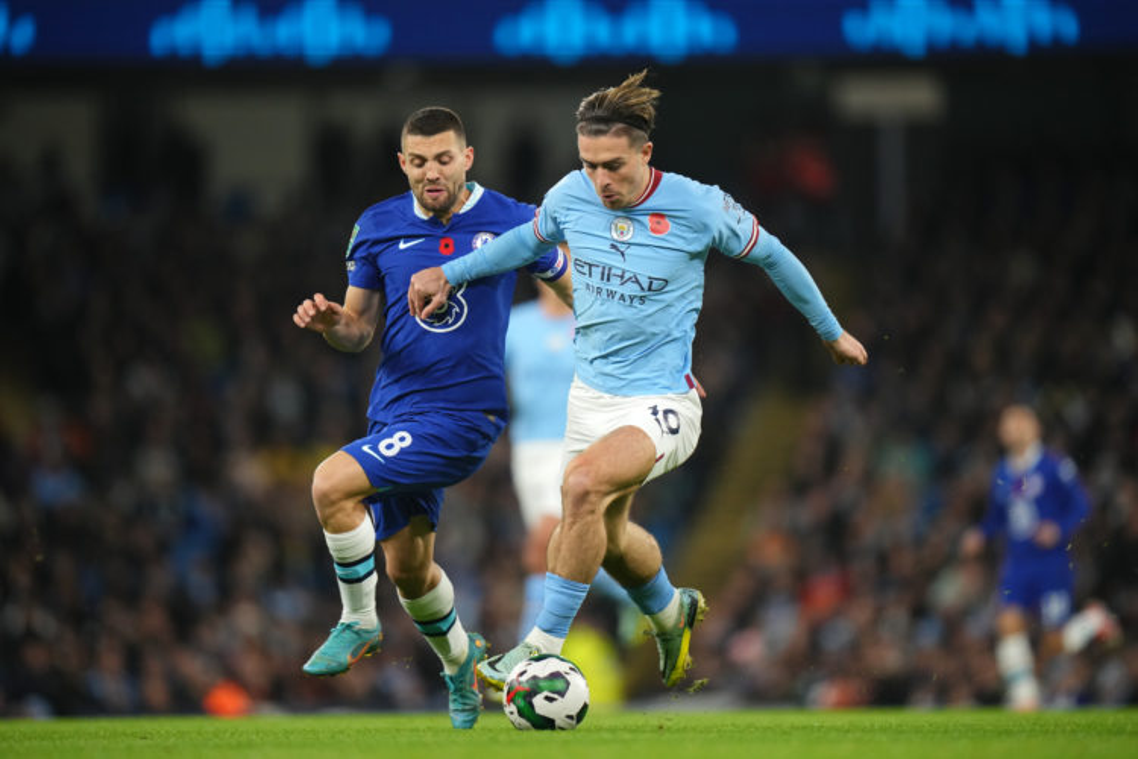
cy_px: 380
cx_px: 569
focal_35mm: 400
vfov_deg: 3.4
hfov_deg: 5.2
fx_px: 12643
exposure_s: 1/1250
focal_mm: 400
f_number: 2.8
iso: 2000
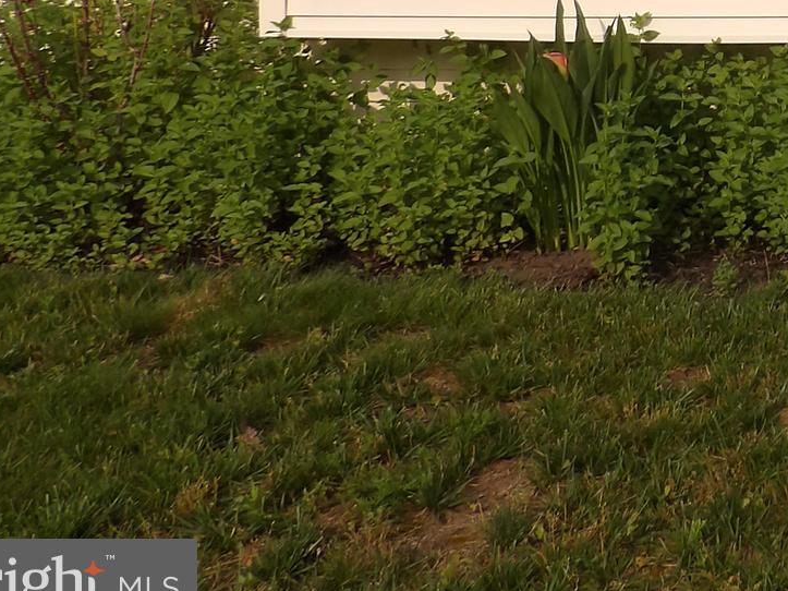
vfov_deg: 19.6
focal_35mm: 68
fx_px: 1548
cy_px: -209
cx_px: 1041
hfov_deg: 24.6
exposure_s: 1/937
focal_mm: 4.3
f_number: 4.6
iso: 100
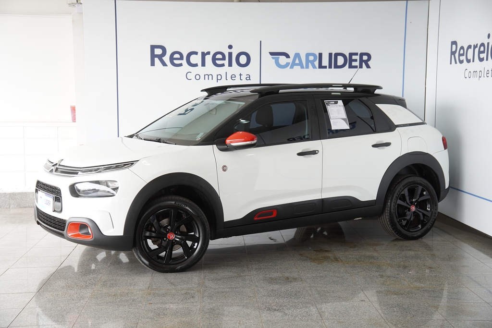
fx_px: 759
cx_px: 246
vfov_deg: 24.4
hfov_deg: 35.9
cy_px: 164
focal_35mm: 56
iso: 160
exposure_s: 1/125
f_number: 4
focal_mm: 37
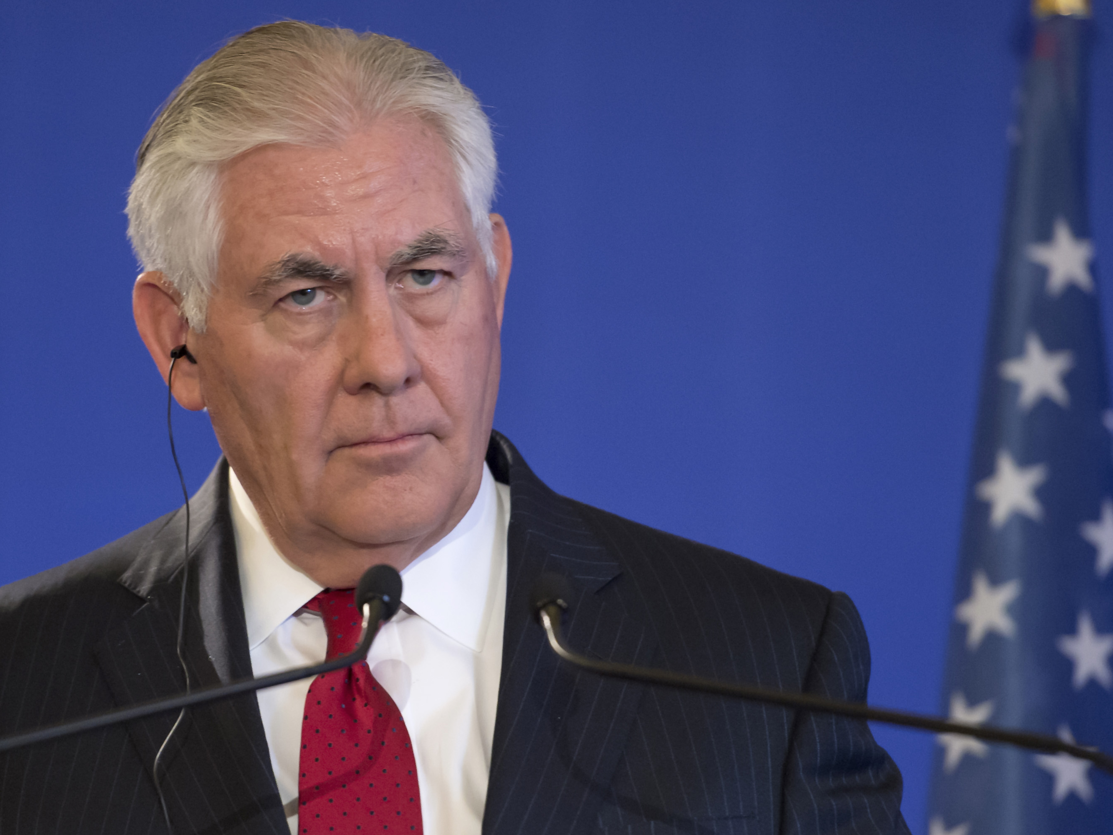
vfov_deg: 6.8
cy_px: 417
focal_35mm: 217
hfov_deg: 9.1
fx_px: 6977
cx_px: 580
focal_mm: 200
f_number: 2.8
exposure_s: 1/200
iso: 2500
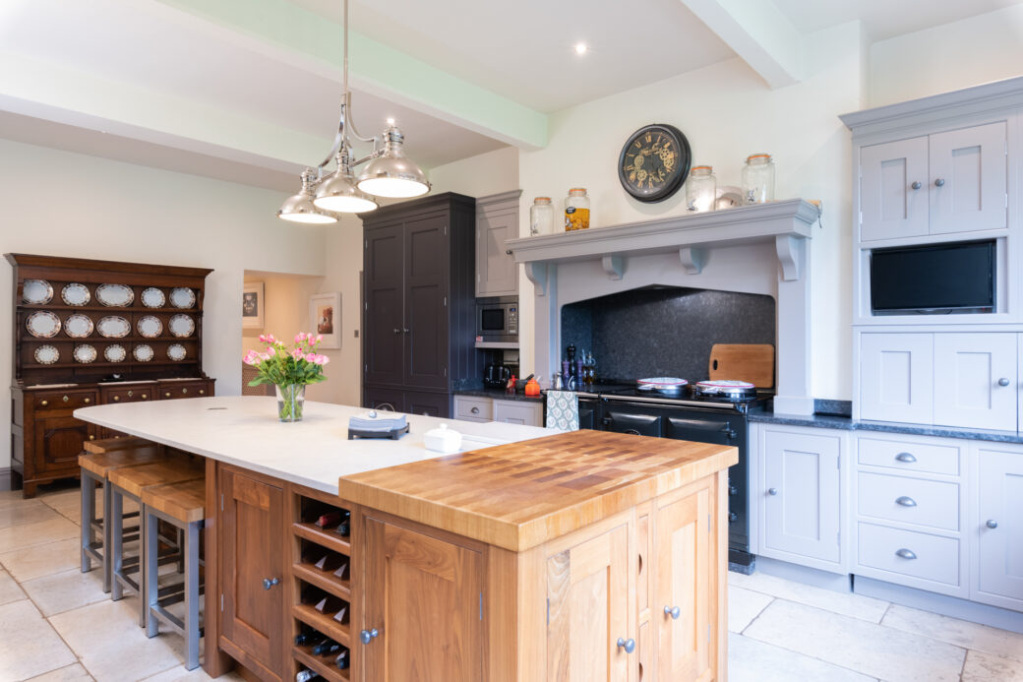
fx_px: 597
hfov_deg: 81.2
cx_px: 512
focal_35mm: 21
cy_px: 341
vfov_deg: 59.5
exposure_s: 1/4
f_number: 8
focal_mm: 21
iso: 400
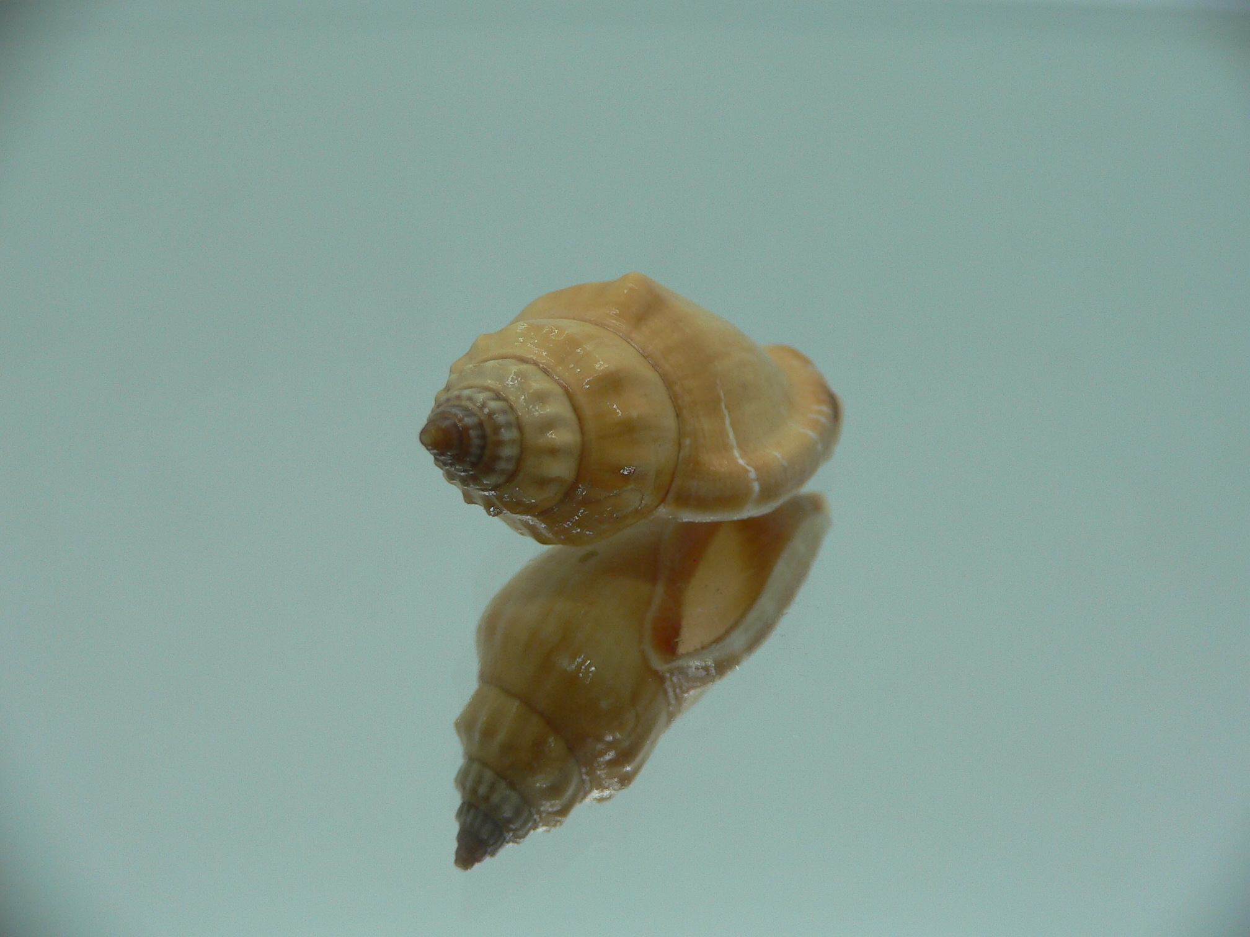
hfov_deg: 52.6
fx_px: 1264
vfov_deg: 40.7
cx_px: 625
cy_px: 468
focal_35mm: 35
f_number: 2.8
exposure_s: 1/60
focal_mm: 4.6
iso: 80
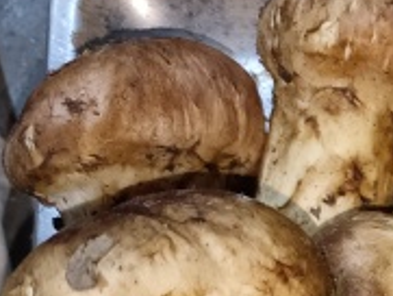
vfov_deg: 12.4
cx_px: 790
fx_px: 1306
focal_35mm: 115
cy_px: 411
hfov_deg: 14.3
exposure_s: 1/25
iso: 2097
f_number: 1.8
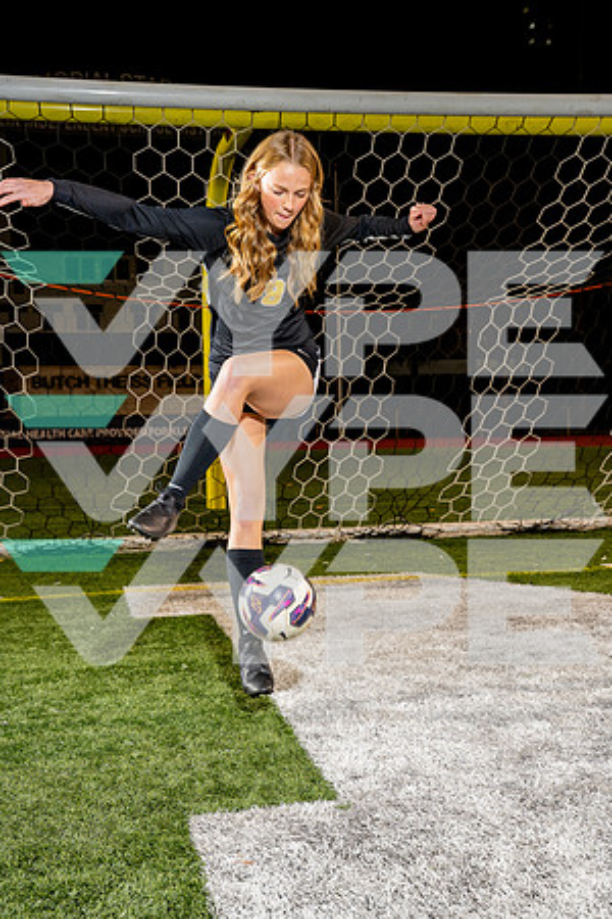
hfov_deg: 29.2
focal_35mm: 46
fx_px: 1173
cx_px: 306
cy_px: 460
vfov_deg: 42.7
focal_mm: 46
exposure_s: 1/250
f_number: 5.6
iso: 800
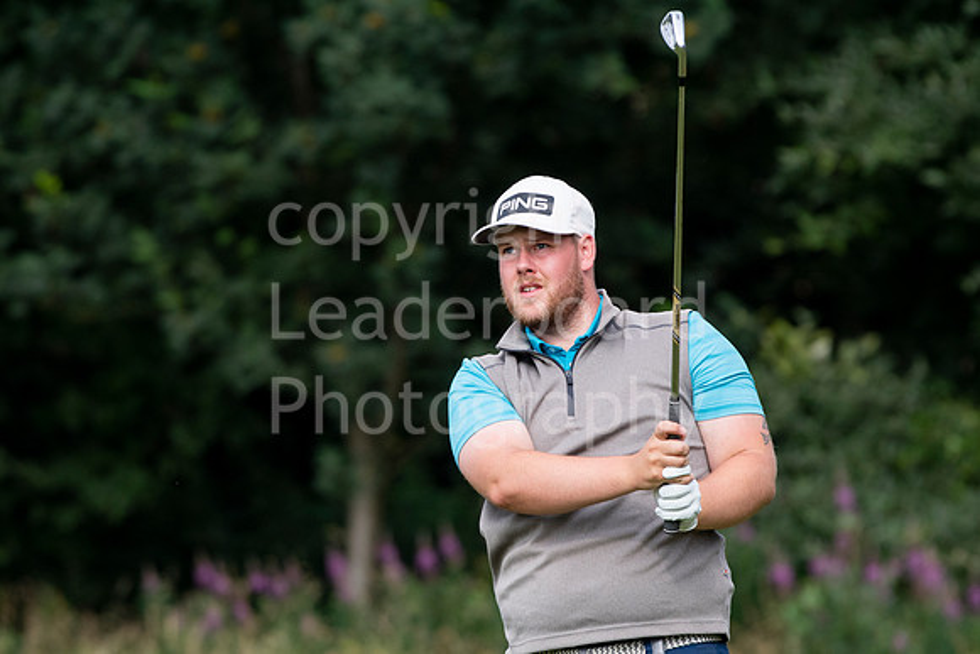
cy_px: 327
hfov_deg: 4.4
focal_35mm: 465
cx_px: 490
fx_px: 12661
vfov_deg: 3.0
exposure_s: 1/2000
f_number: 5.6
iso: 800
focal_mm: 310
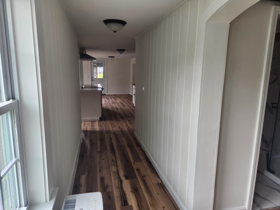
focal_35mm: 23
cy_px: 105
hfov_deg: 73.9
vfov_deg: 58.9
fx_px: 186
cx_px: 140
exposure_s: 1/180
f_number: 1.8
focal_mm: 5.4
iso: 80
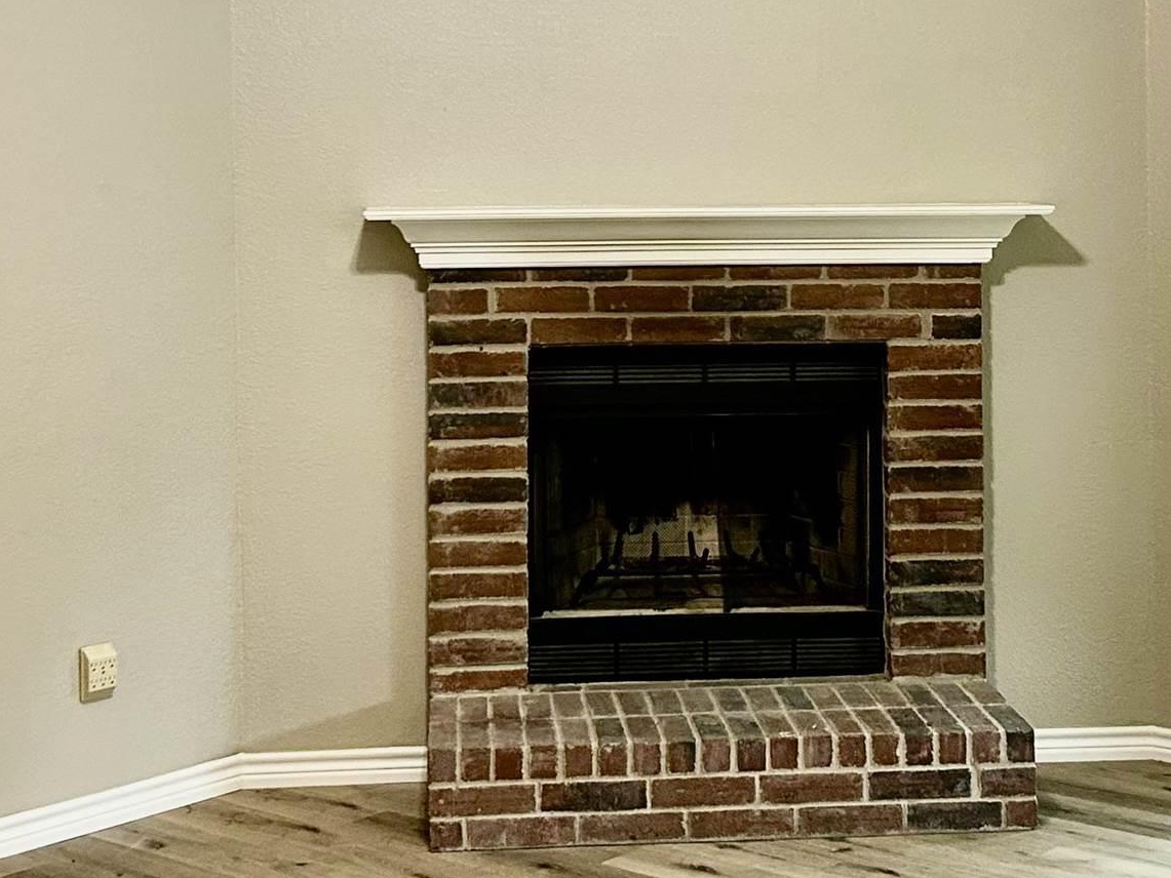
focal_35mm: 70
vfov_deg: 20.8
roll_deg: +0.7
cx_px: 704
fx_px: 2368
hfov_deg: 27.7
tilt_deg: -1.6
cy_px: 186
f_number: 1.5
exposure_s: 1/60
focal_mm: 5.7
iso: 160
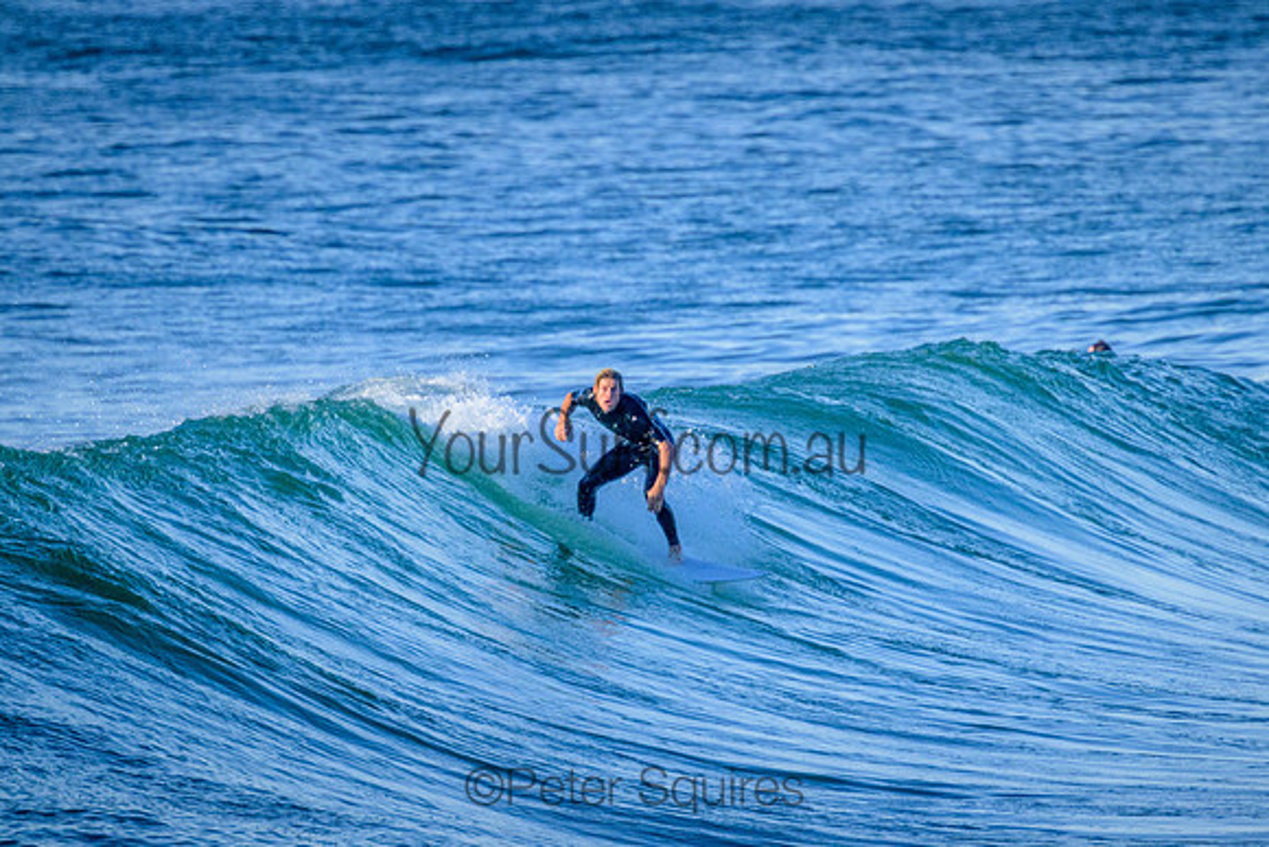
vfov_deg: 1.6
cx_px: 687
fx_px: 30546
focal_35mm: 866
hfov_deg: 2.4
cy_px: 441
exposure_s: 1/2000
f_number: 11
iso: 1800
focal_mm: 800
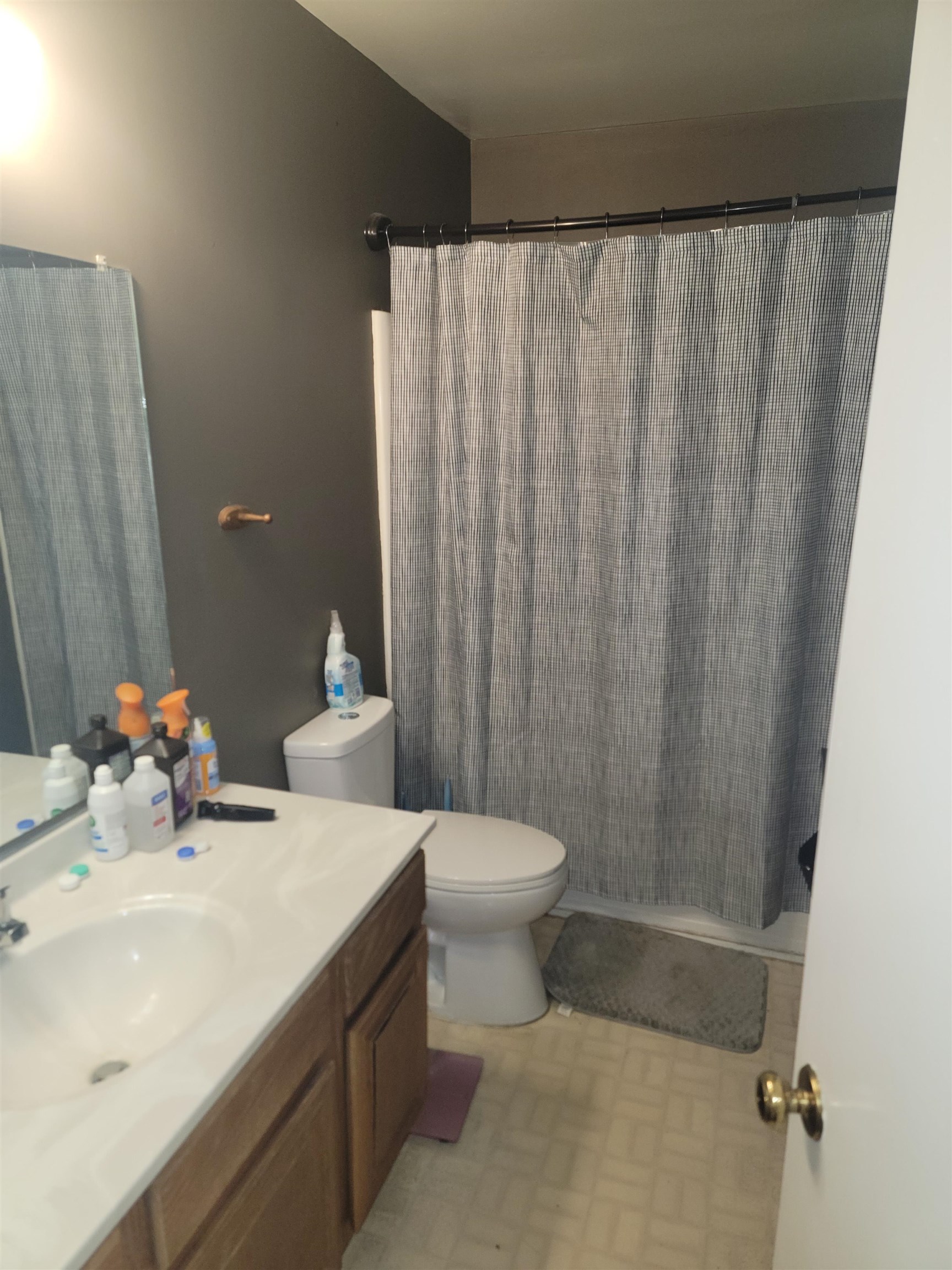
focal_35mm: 24
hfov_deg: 56.8
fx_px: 880
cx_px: 476
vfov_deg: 71.6
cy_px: 635
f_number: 1.8
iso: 100
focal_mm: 6.7
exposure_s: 1/24
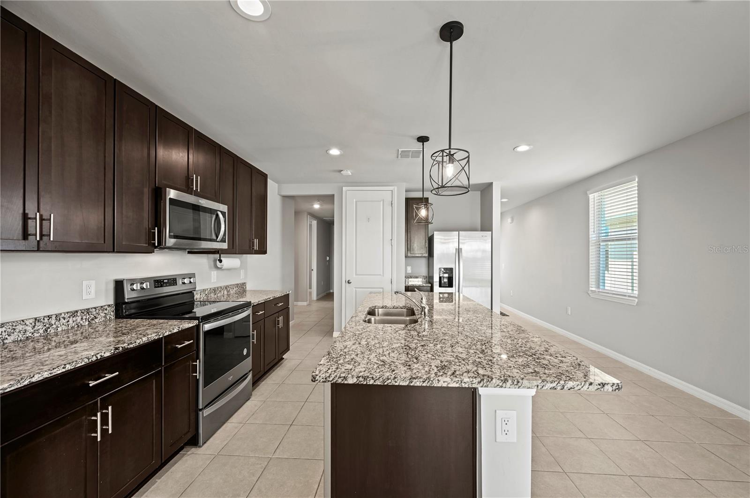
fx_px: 291
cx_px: 375
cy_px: 249
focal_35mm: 14
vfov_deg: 81.1
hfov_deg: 104.3
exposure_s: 1/1.25
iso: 100
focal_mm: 14
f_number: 8
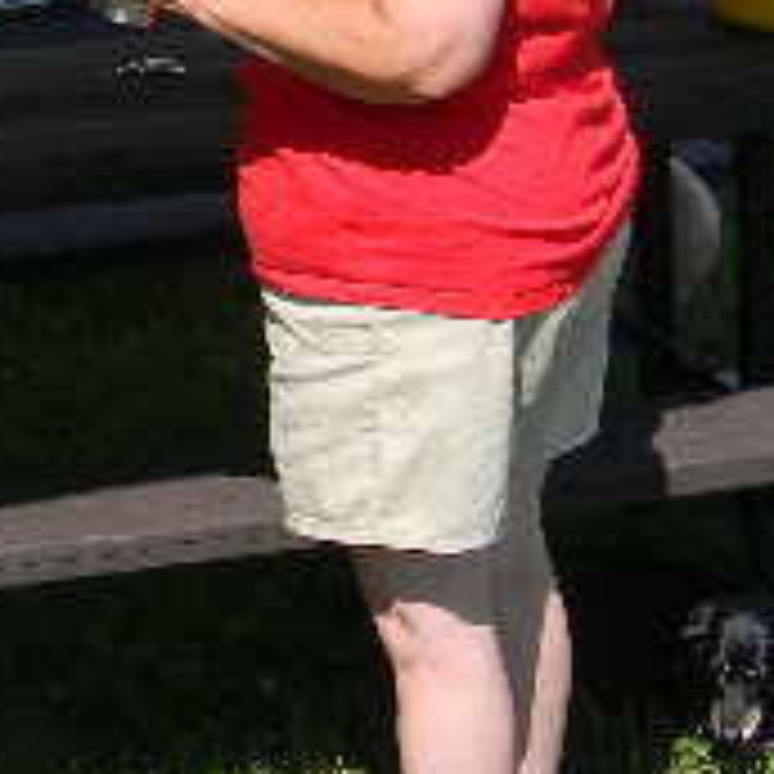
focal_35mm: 135
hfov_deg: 12.8
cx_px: 4
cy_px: -112
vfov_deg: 12.7
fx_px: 3415
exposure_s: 1/597
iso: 80
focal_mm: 7.3
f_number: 3.8
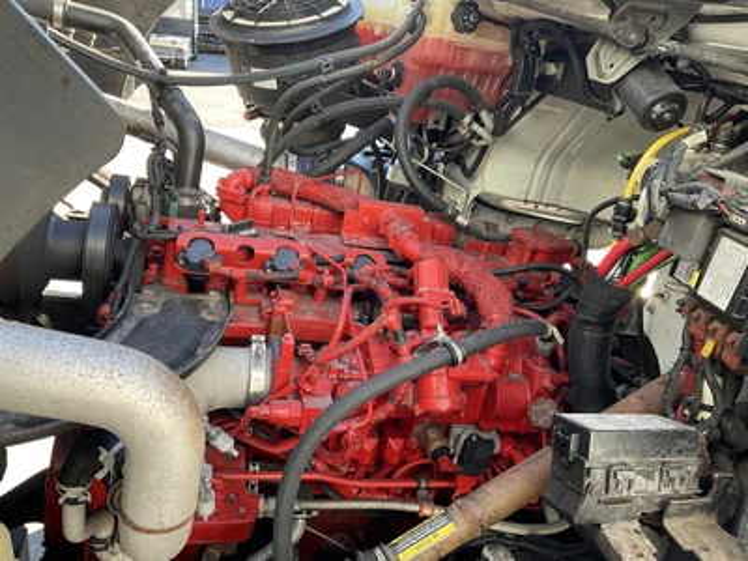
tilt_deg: -23.8
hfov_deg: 61.7
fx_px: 627
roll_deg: -7.6
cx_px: 374
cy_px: 280
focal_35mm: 29
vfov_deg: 48.2
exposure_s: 1/122
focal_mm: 3
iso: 40
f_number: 1.8
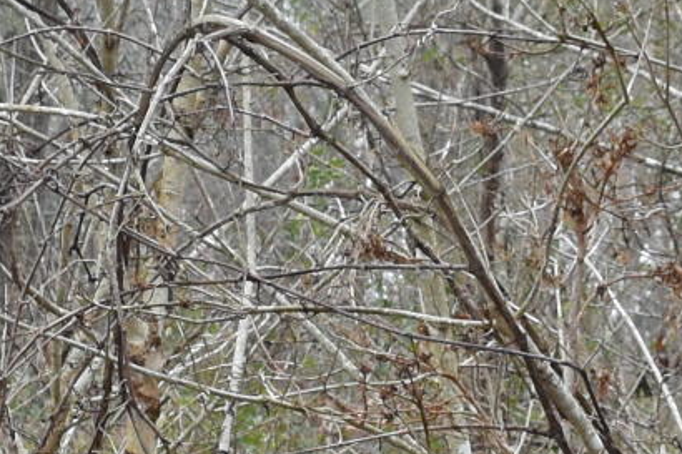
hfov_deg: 7.5
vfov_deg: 5.0
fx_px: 5201
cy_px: 713
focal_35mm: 275
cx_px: 151
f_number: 6.3
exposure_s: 1/60
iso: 400
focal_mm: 25
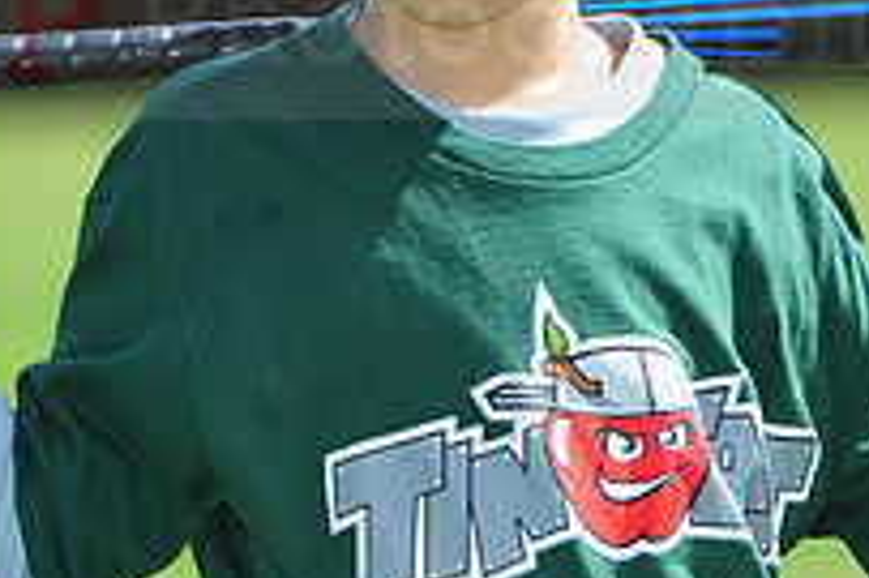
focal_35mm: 499
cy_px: -9
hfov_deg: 4.1
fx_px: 12035
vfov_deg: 2.7
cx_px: 428
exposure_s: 1/1600
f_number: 5
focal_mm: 175
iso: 400
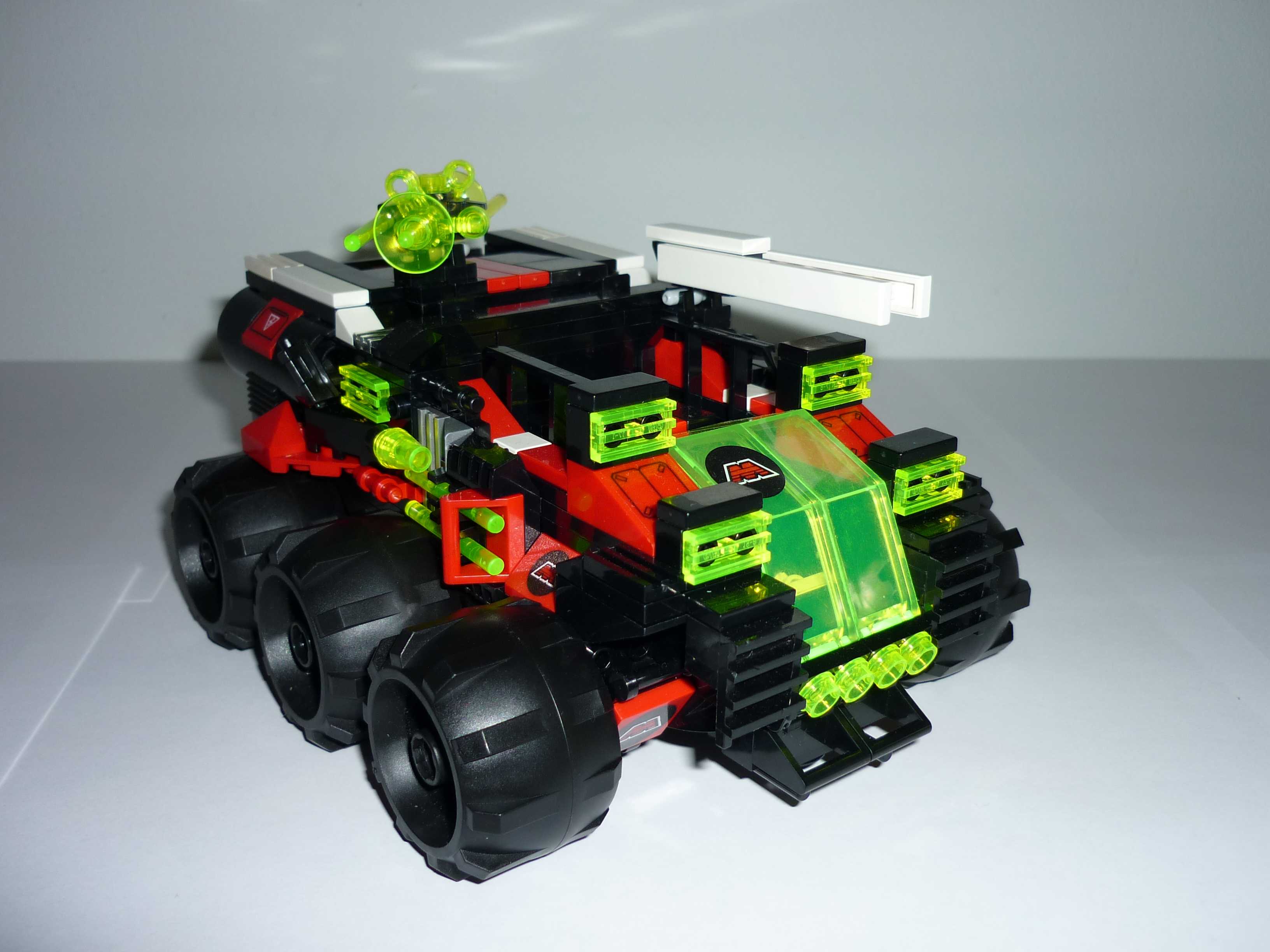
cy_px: 476
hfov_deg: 55.4
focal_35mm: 33
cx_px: 635
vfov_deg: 42.9
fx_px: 1211
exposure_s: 1/30
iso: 100
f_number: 2.8
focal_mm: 5.5
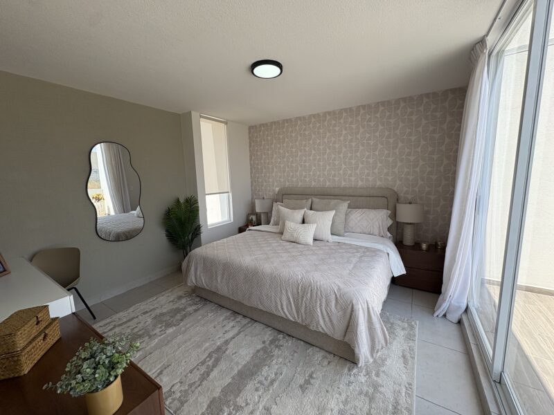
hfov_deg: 102.1
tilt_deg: -7.2
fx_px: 224
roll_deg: +2.1
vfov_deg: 85.7
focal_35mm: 14
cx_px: 277
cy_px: 208
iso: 64
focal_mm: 2.22
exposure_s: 1/552
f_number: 2.2
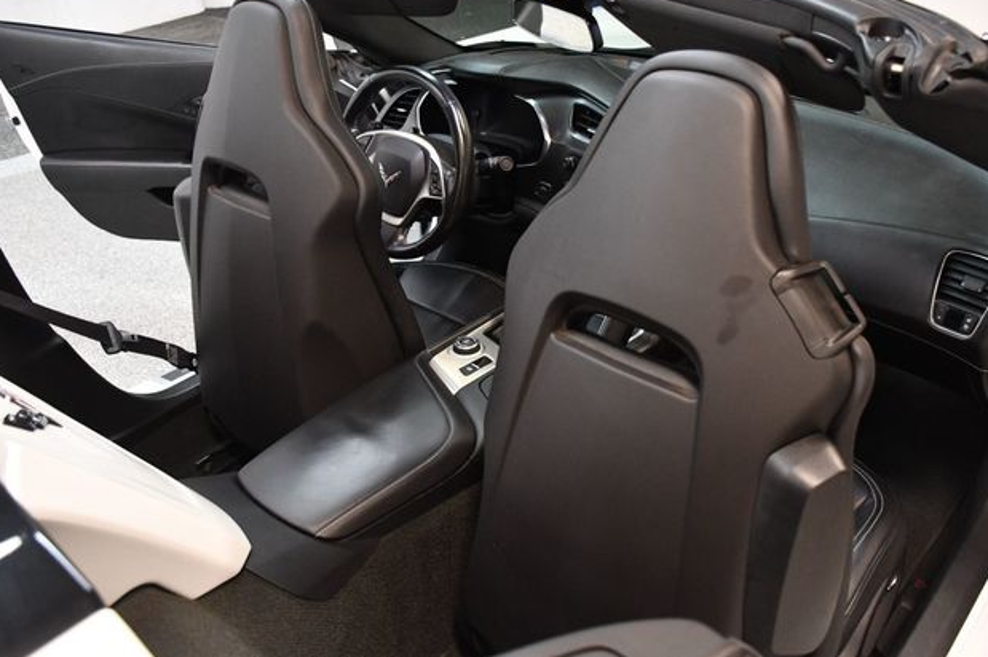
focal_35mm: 31
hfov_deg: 60.3
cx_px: 506
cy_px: 319
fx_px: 850
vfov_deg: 42.3
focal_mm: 20
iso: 3200
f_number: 3.5
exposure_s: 1/100
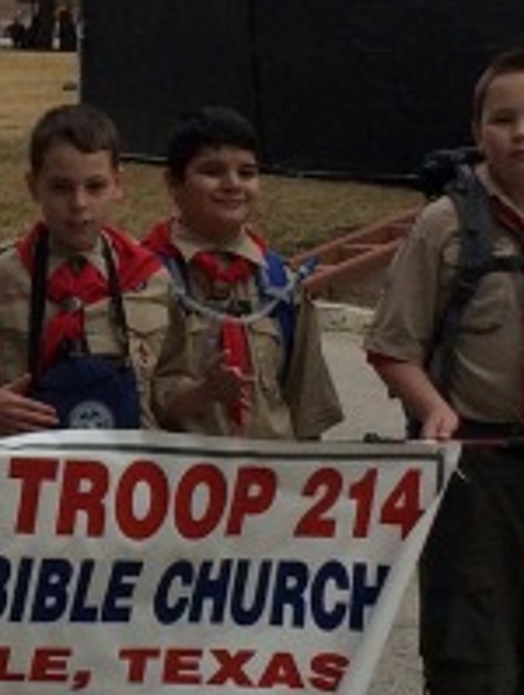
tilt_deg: +2.3
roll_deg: -0.8
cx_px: -168
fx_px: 3118
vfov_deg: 12.6
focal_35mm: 155
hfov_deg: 9.4
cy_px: 84
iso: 32
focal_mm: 4.15
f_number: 2.2
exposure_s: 1/1953
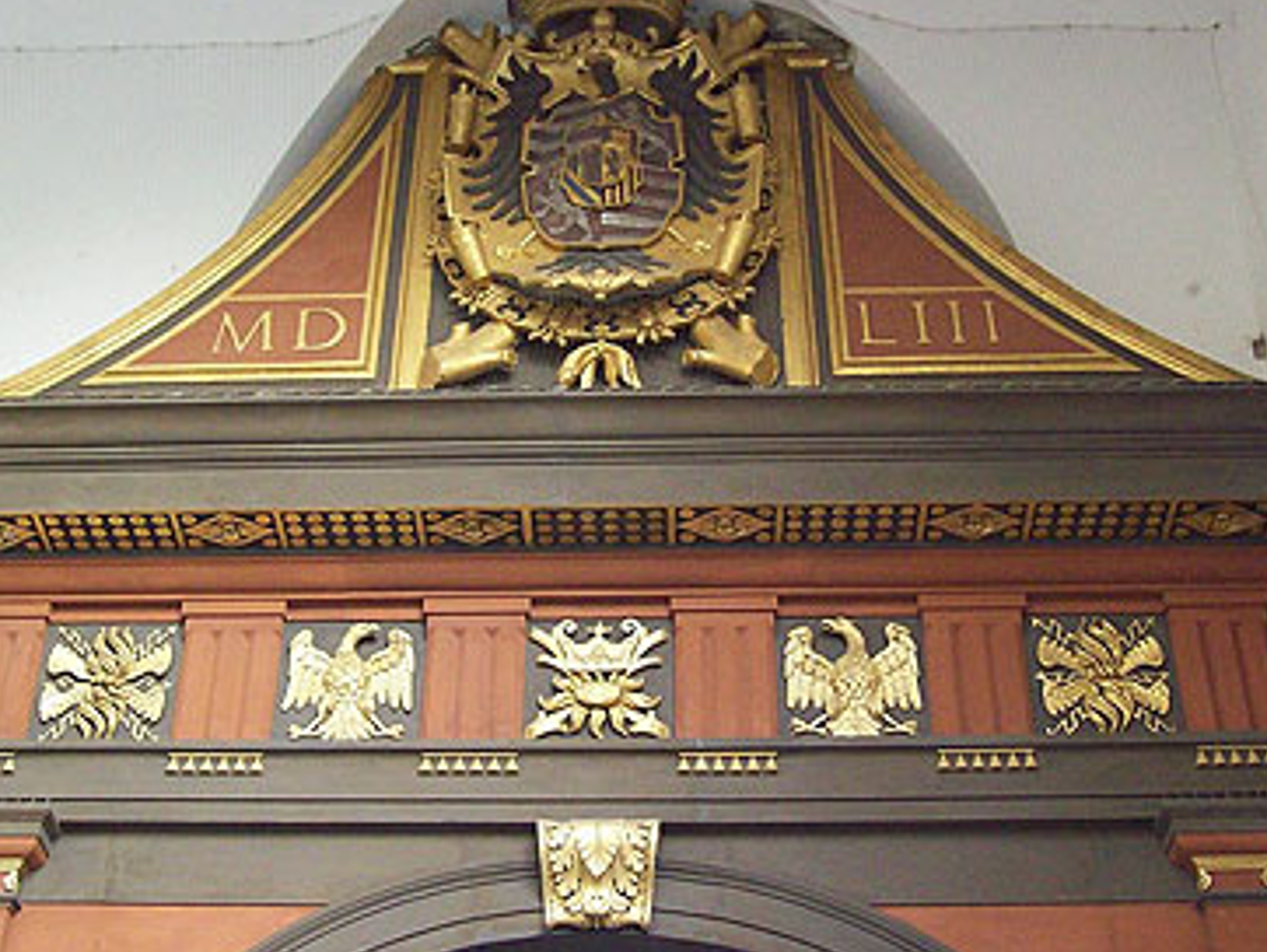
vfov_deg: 26.1
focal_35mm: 56
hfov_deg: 34.3
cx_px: 556
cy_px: 434
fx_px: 2051
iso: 281
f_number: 3
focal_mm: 7.6
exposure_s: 1/147
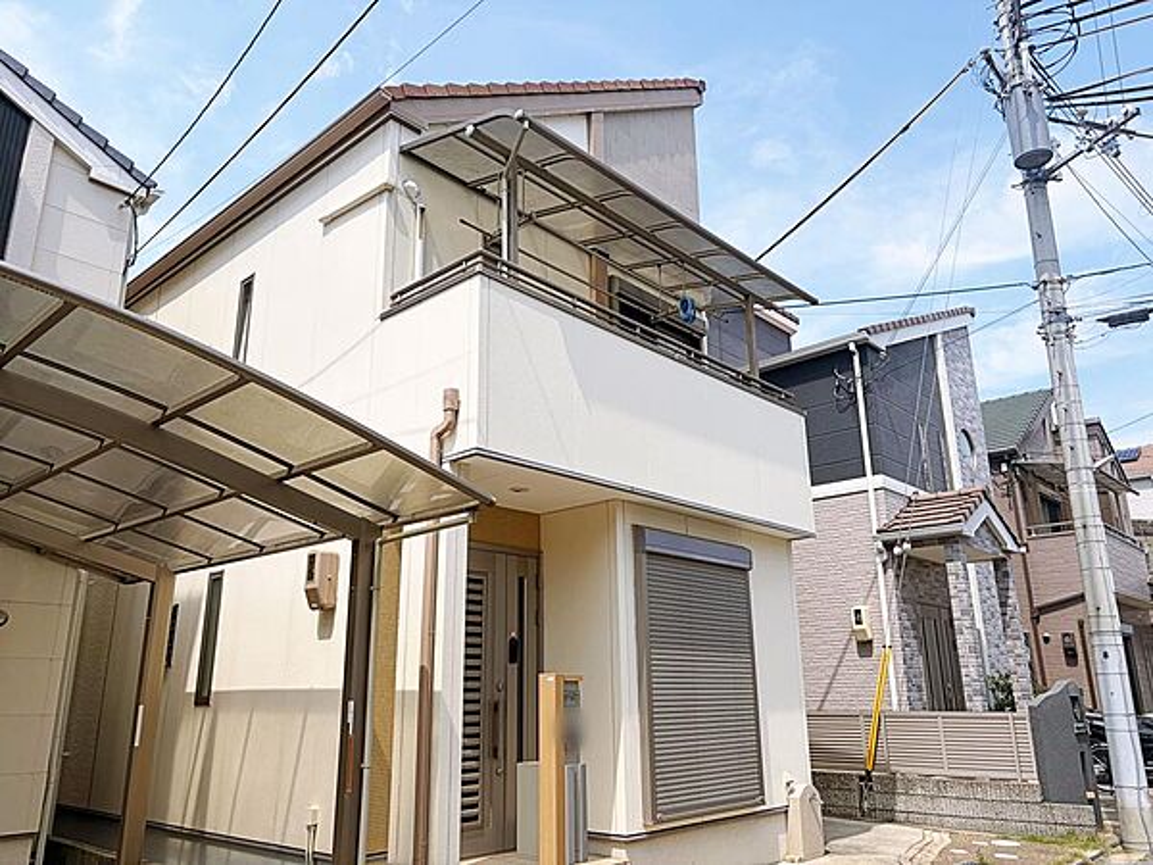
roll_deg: +0.5
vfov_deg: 53.1
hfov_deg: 67.3
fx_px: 866
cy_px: 432
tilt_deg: +17.7
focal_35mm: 26
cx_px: 576
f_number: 1.6
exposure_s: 1/3279
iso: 50
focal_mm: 5.96
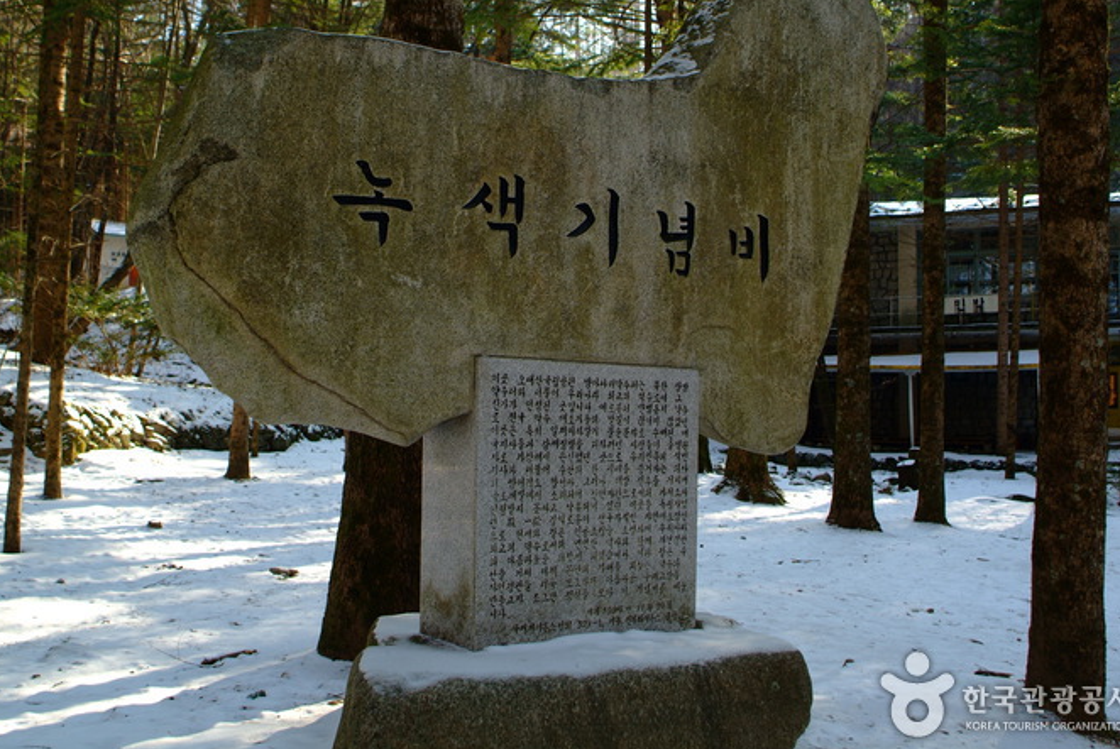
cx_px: 568
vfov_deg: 35.1
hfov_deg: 50.6
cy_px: 365
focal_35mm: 38
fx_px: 1184
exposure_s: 1/60
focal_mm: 24
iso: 100
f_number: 4
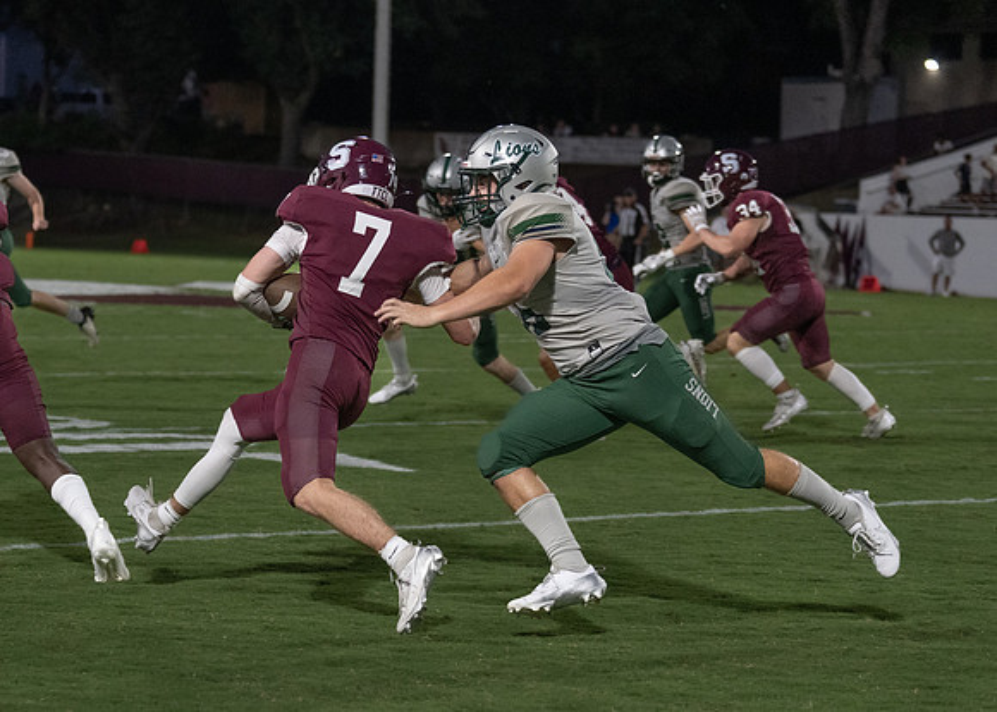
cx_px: 306
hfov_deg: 17.0
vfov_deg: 12.2
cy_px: 464
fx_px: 3329
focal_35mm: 118
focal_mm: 70
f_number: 2.8
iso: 3200
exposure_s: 1/1250
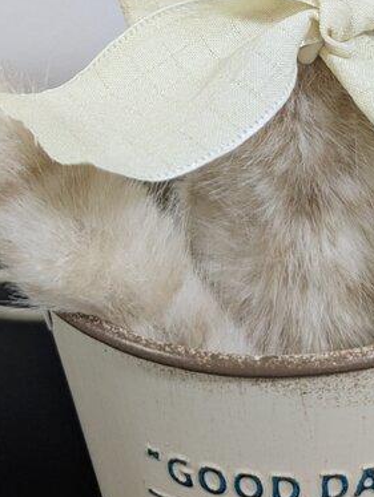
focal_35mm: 57
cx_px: 294
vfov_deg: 30.6
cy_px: -35
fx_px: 820
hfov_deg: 25.3
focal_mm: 5.43
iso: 202
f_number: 1.89
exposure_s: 1/30
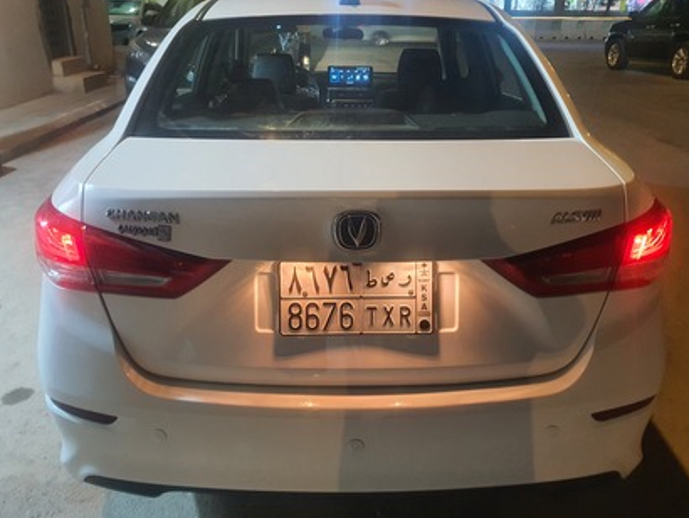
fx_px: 578
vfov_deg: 48.2
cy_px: 238
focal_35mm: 29
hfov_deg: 61.6
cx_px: 344
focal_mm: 4.3
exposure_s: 1/40
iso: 400
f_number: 1.5
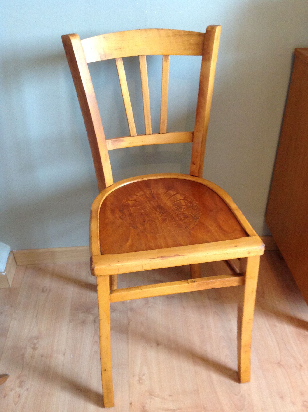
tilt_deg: -33.9
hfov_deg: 40.6
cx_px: 154
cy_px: 206
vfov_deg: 52.7
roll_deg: +2.7
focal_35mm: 35
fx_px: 416
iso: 200
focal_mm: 4.28
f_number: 2.4
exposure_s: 1/15
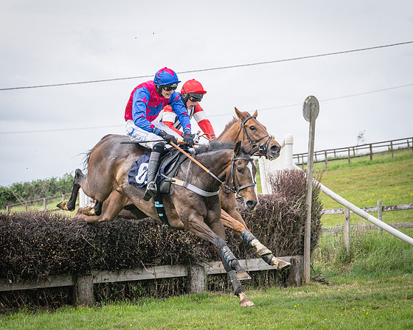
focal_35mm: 155
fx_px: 1895
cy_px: 177
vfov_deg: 10.0
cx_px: 260
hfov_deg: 12.4
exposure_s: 1/1600
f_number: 5
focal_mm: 70
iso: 400
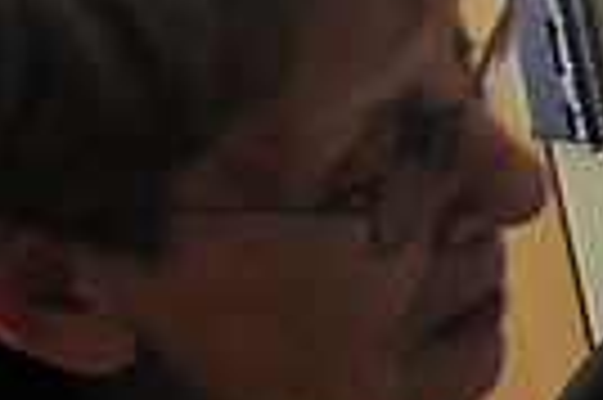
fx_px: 2175
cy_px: 245
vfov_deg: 10.5
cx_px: 792
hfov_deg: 15.0
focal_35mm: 130
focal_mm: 20
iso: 400
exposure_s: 1/10
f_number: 2.8
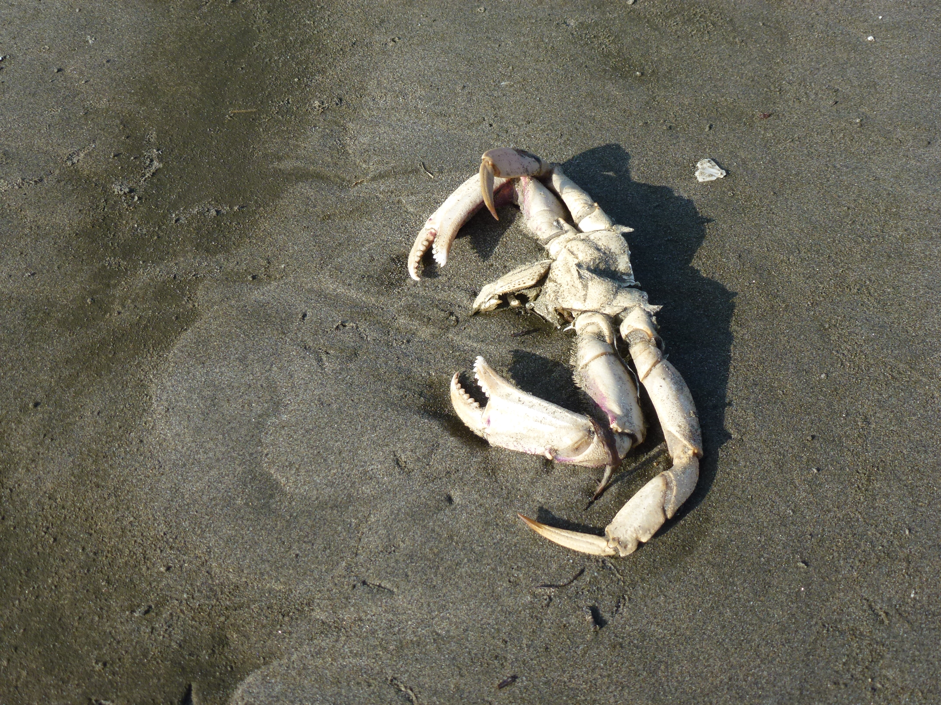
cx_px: 470
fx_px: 1115
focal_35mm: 41
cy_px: 352
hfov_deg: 45.8
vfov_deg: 35.1
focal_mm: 7.4
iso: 100
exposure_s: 1/640
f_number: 3.9
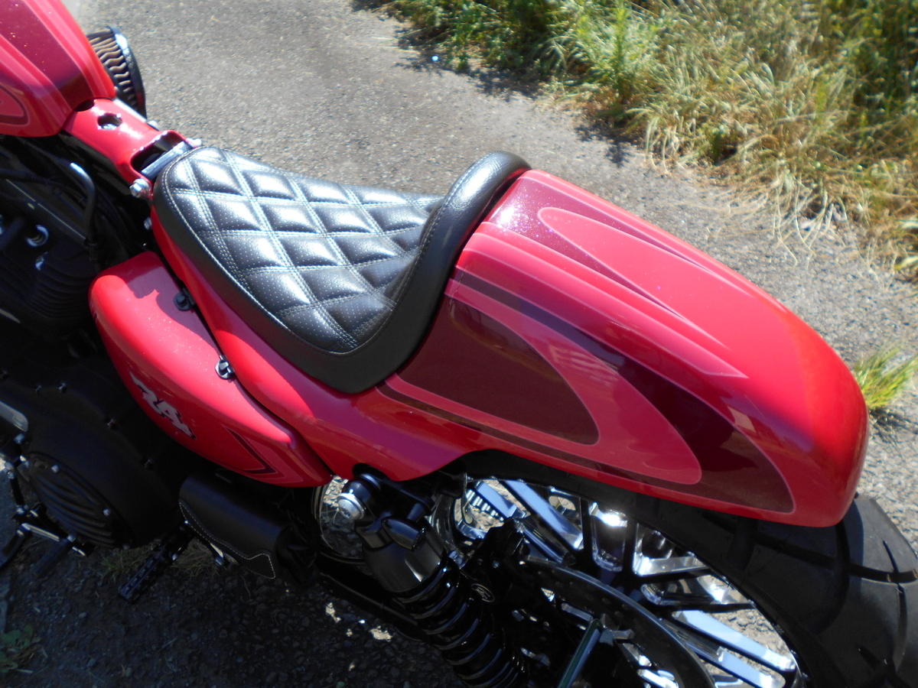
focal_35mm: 34
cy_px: 344
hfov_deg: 54.0
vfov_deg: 41.8
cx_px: 459
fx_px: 902
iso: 80
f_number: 3.6
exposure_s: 1/400
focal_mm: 5.8
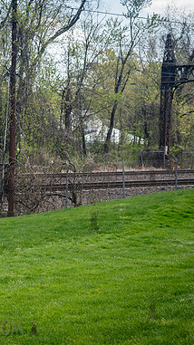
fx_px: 723
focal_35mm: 79
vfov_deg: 26.9
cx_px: -65
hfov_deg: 14.6
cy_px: 183
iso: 200
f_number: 7.1
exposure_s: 1/250
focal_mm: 35
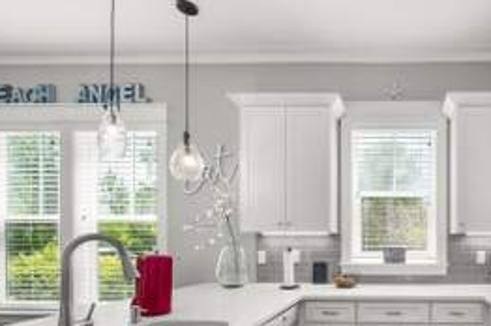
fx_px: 300
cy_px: 235
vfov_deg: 55.0
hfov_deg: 70.7
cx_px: 394
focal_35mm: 22
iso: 400
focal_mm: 12
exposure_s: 1/4
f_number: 9
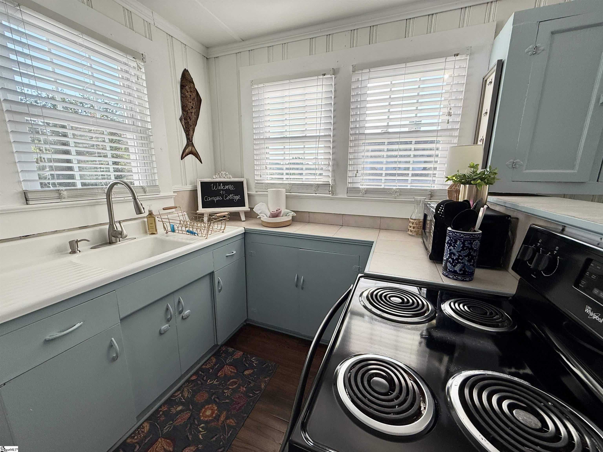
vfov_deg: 85.7
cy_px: 226
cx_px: 302
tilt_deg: -11.1
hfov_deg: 102.1
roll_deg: -0.9
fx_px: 244
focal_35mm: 14
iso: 64
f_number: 2.2
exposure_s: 1/269
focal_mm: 2.22
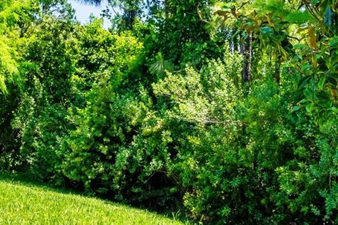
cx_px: 194
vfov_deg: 28.6
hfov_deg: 41.8
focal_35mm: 47
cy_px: 105
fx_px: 441
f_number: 11
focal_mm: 10
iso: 160
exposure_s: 1/60
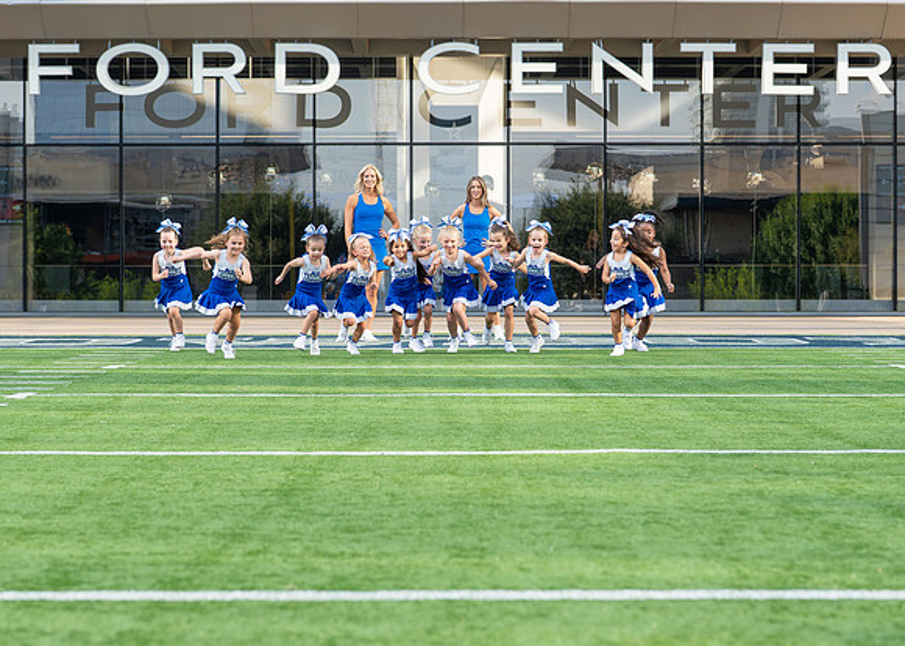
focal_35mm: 107
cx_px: 397
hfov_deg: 18.7
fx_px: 2741
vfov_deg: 13.4
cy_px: 320
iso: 125
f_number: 2.8
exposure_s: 1/1000
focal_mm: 50
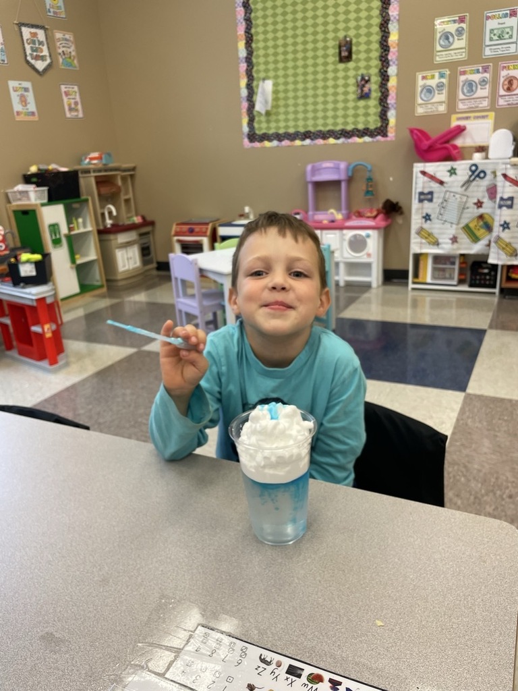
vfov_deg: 67.3
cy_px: 346
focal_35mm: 26
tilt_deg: -18.9
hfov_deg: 53.1
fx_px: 519
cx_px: 259
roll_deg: +3.5
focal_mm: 4.2
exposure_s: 1/60
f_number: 1.6
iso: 80
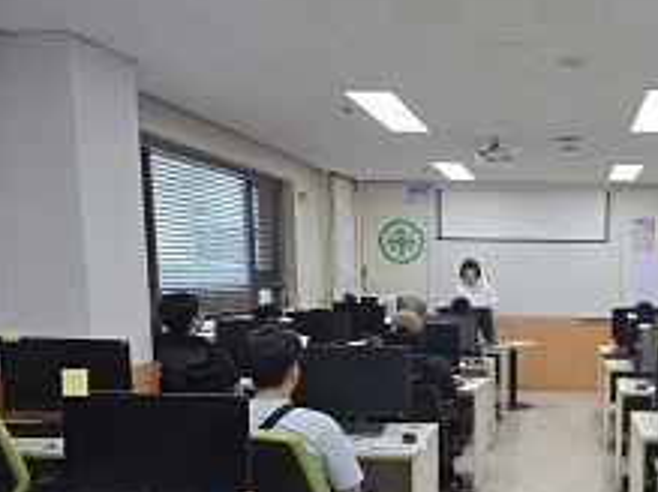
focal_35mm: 40
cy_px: 356
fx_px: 760
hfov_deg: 44.2
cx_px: 541
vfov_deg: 35.3
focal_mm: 6.3
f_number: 1.7
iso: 100
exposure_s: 1/120
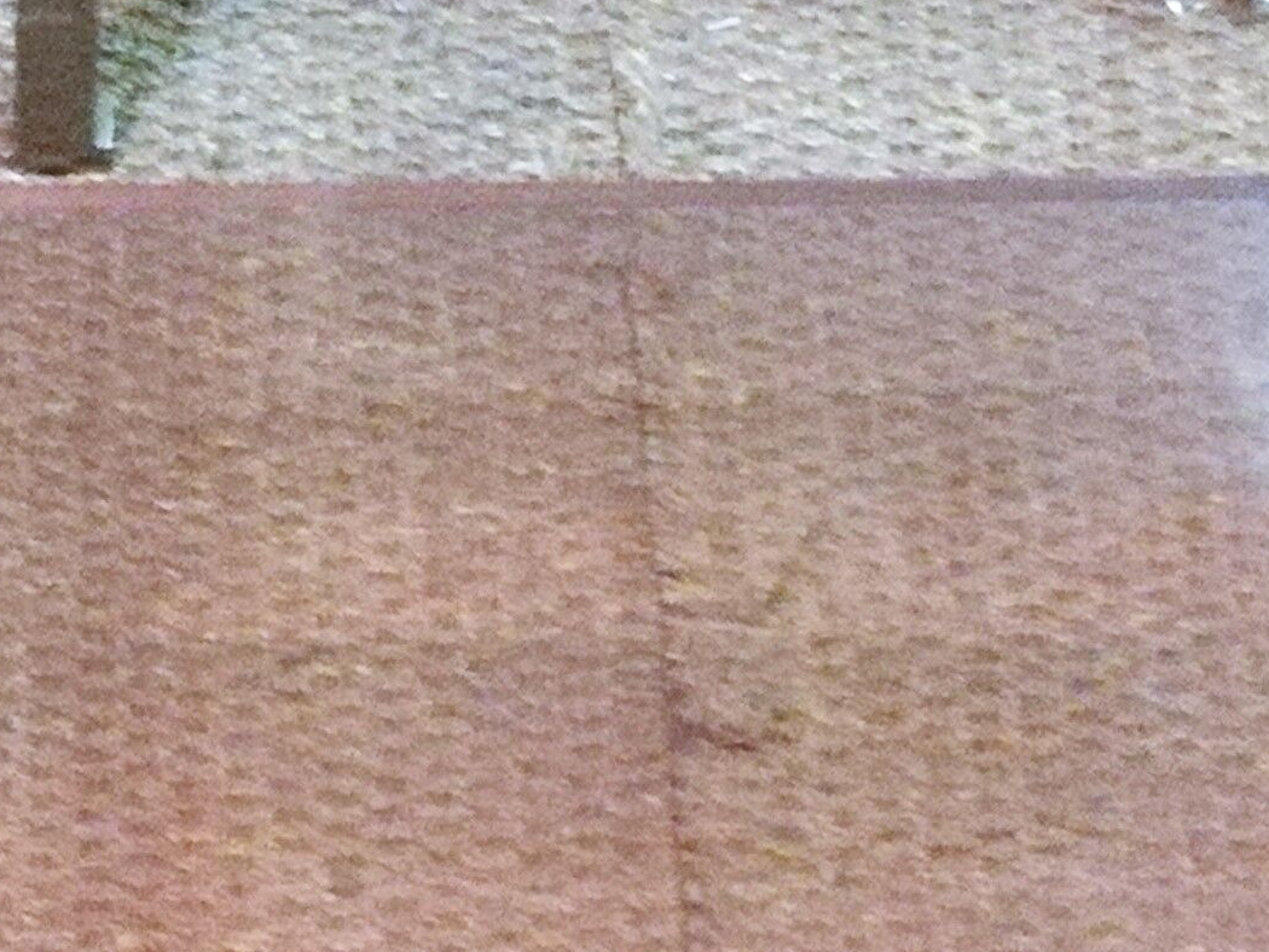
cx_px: -69
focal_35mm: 150
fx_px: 5500
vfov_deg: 9.6
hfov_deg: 13.0
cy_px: 1526
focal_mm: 3.83
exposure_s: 1/14.3
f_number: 2.2
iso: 1600
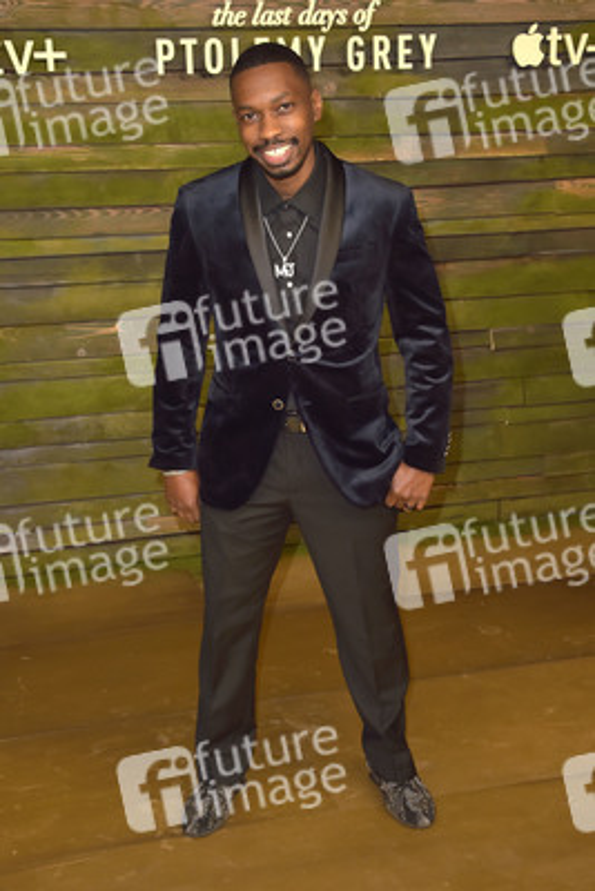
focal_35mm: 45
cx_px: 298
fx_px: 1115
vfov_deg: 43.6
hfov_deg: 29.9
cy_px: 446
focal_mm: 45
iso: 320
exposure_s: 1/250
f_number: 7.1
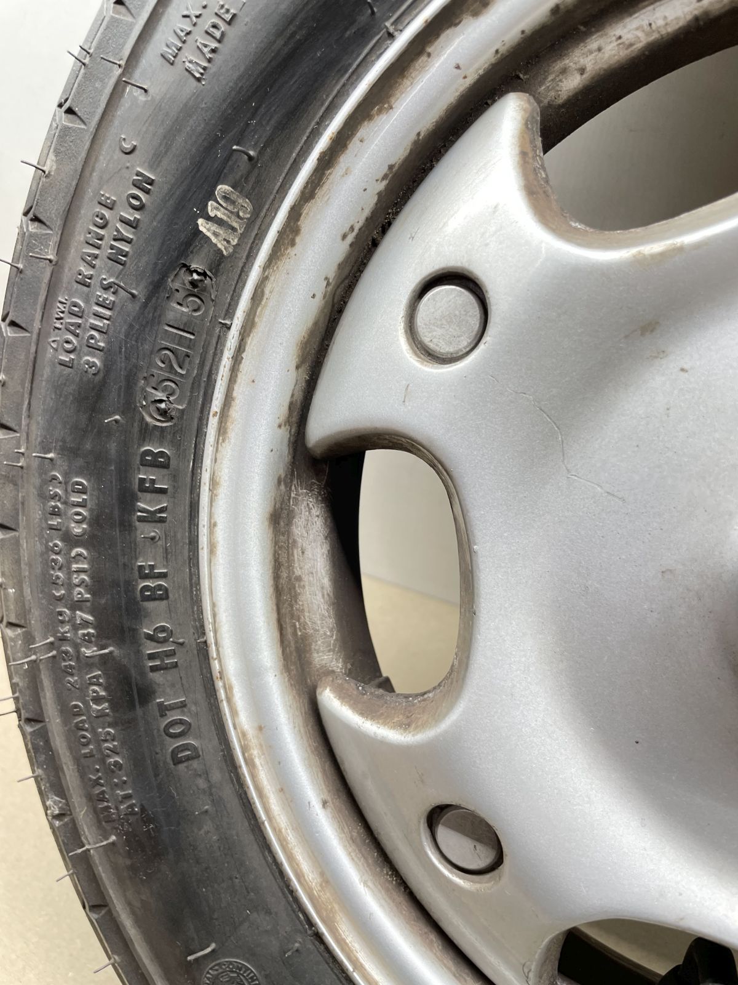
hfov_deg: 53.1
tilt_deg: -40.2
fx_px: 739
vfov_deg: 67.3
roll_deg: +4.0
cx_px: 369
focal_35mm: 26
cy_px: 492
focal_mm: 4.2
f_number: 1.6
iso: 100
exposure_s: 1/50
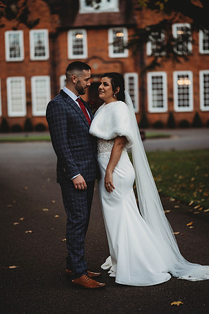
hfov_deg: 16.0
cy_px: 157
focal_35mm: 85
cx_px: 104
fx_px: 742
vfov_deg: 23.9
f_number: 1.8
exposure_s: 1/500
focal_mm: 85
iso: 100
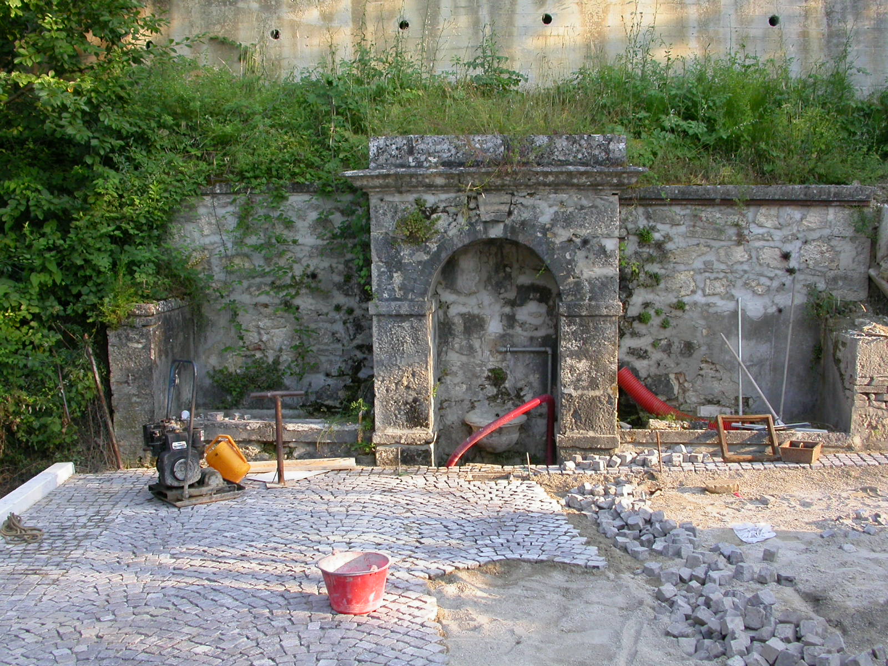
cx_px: 444
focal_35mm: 38
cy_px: 333
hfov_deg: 49.0
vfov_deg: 37.7
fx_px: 975
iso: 100
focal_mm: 7.85
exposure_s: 1/138
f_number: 4.2
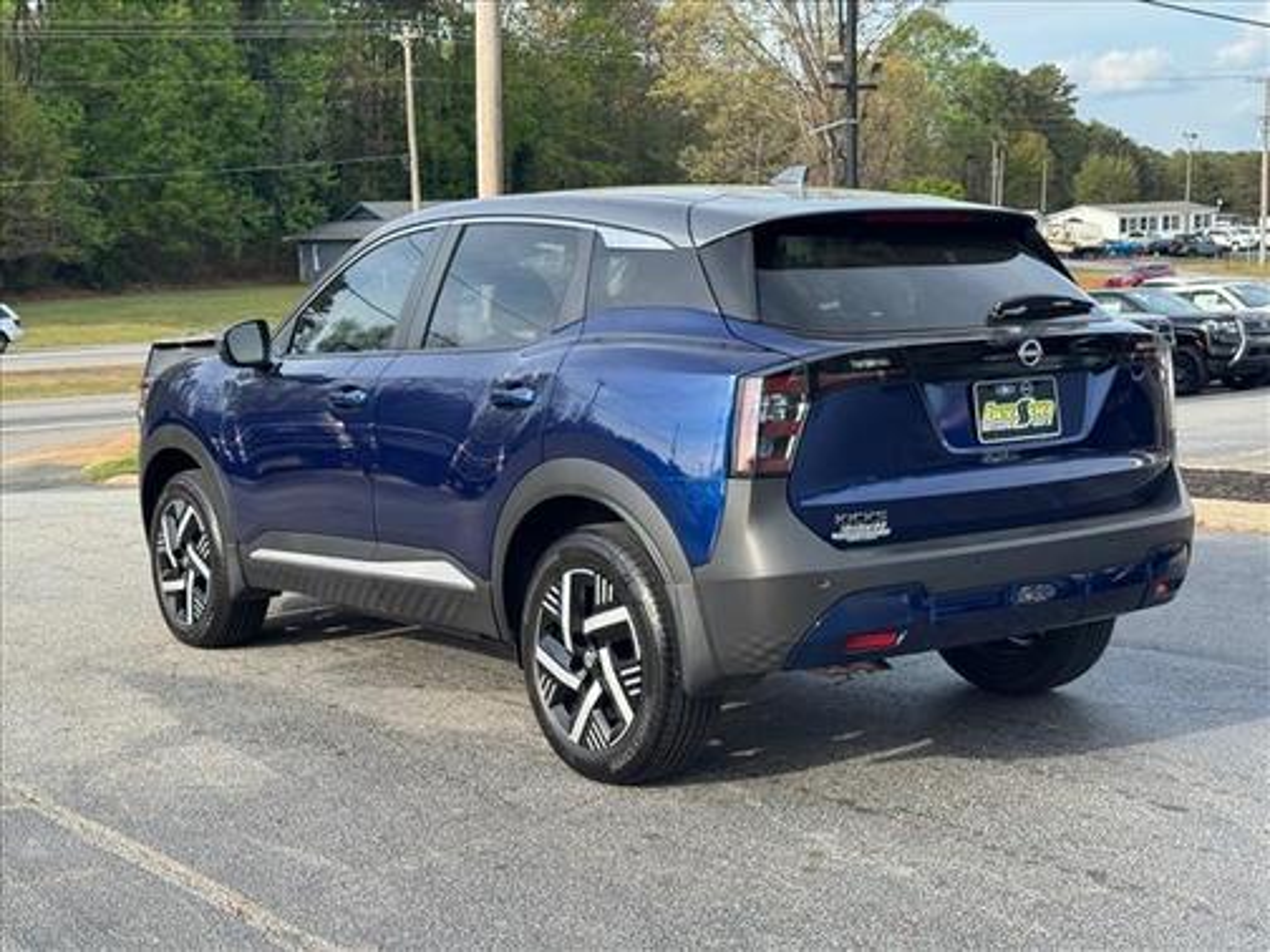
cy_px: 476
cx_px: 635
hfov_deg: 39.7
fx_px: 1761
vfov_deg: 30.3
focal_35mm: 48
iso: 64
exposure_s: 1/1076
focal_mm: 6.76
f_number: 1.78
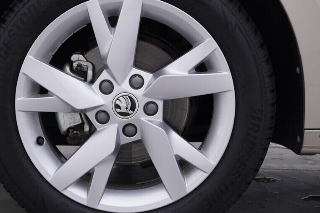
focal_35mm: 68
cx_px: 141
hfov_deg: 29.6
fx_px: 604
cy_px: 104
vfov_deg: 20.0
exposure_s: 1/80
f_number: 4
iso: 125
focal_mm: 24
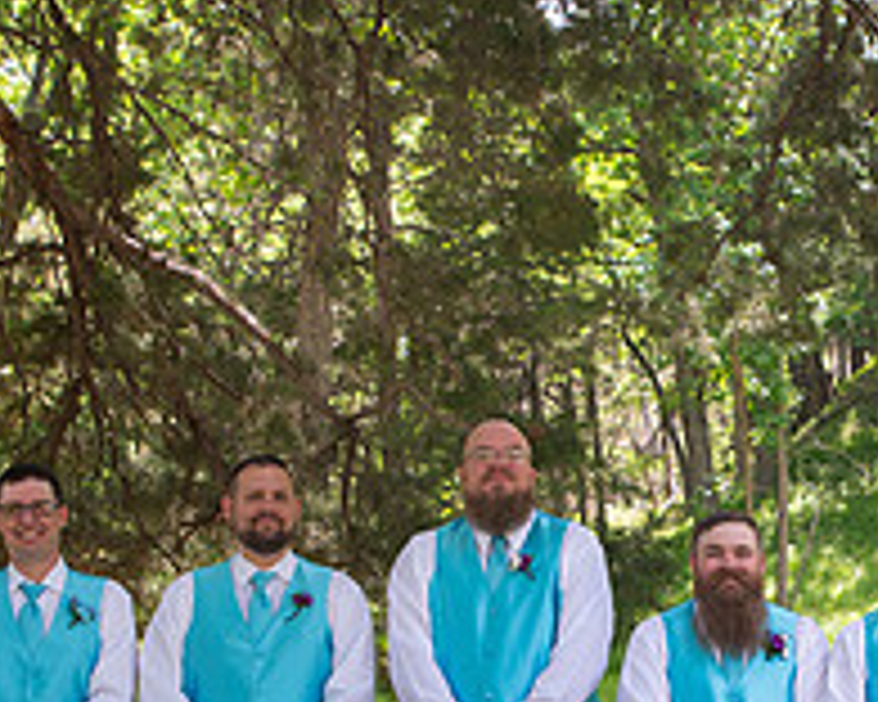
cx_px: 797
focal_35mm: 67
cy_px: 650
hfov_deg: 27.3
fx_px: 1741
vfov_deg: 22.2
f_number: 5
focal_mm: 24
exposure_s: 1/125
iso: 250
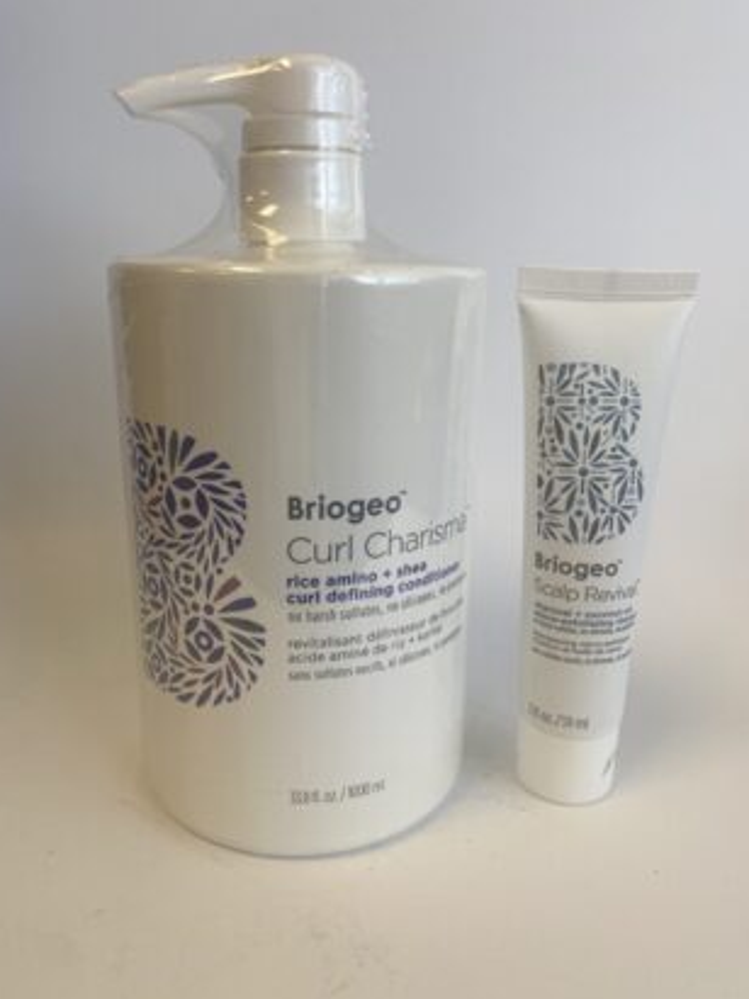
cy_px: 514
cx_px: 370
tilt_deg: -15.9
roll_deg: -0.1
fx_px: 779
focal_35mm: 27
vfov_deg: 65.3
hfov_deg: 51.3
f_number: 1.8
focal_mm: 4.25
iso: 40
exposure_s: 1/120
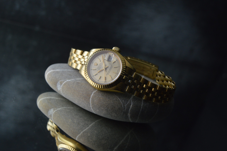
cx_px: 114
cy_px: 76
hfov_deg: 33.4
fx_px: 378
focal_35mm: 60
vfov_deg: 22.6
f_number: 7.1
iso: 800
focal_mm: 40
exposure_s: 1/160
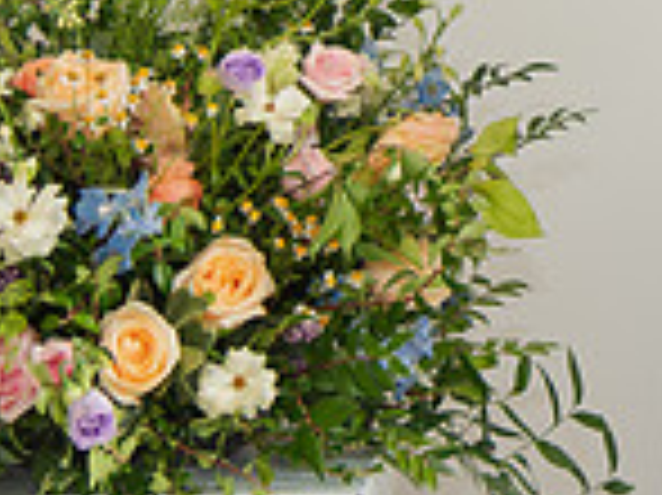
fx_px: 3879
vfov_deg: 7.1
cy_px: -333
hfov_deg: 9.4
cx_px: 1040
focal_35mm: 203
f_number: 4
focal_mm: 50
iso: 180
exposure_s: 1/200
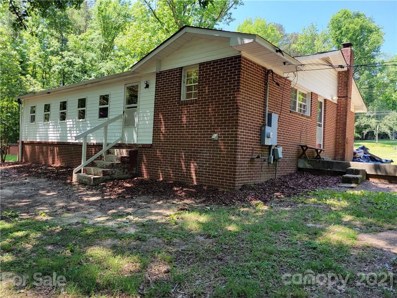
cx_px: 198
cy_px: 149
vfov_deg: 53.1
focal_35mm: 26
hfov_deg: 67.3
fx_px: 298
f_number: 1.8
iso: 40
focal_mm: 5.4
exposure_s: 1/198
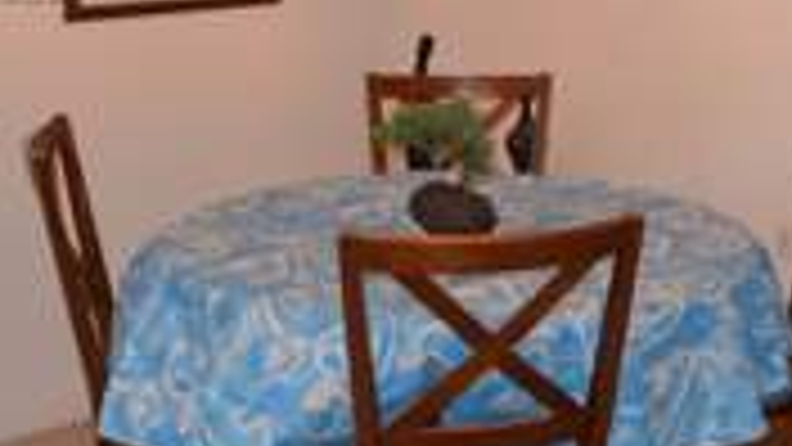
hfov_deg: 27.3
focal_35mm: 77
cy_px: -9
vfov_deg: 15.4
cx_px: 536
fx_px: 1617
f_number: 3.5
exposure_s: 1/60
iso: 400
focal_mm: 18
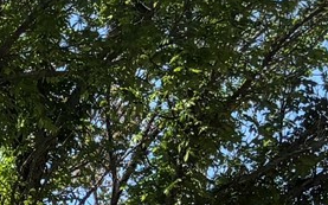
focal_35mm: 204
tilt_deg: +4.4
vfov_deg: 6.0
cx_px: -592
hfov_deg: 8.8
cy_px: 595
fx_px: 1823
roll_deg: -2.5
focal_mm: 5.96
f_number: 1.6
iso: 50
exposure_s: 1/2288
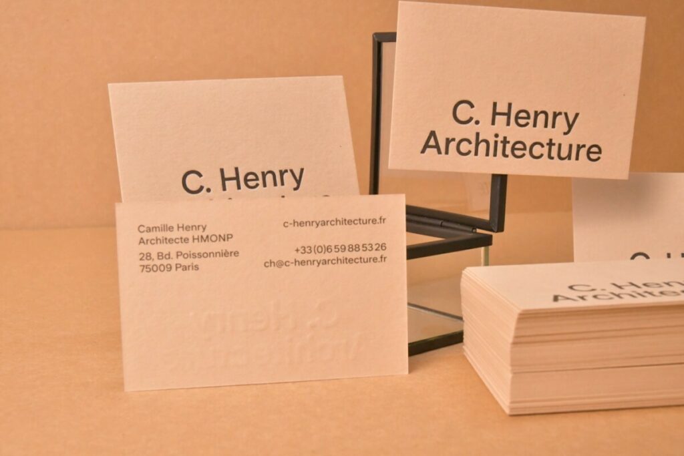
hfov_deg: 38.9
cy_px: 228
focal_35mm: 51
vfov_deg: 26.5
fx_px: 969
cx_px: 342
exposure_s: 1/125
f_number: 14
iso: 6400
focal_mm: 34
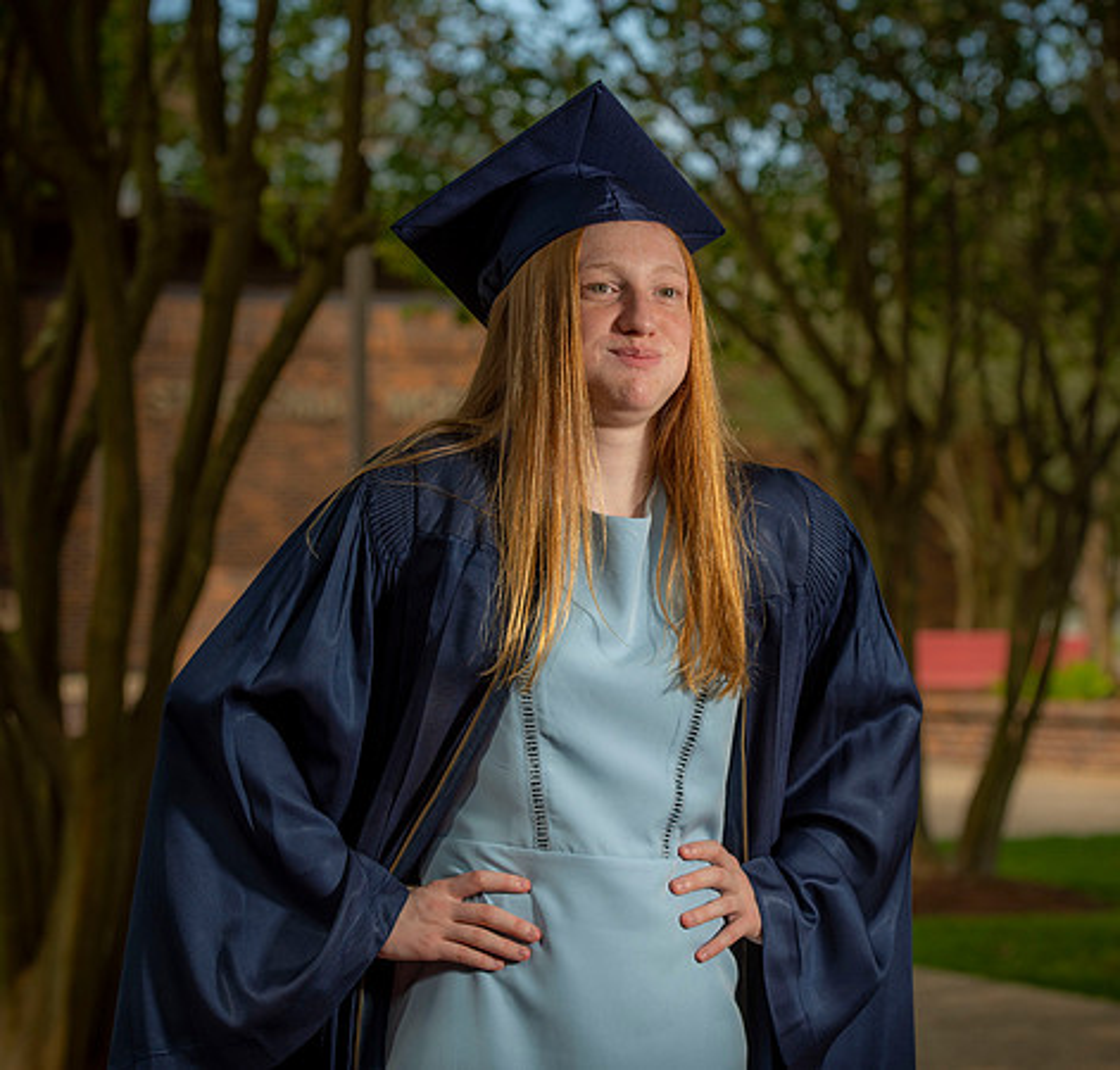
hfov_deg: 15.5
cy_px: 535
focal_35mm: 115
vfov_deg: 14.9
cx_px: 628
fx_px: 4103
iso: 80
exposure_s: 1/250
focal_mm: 92
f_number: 5.6
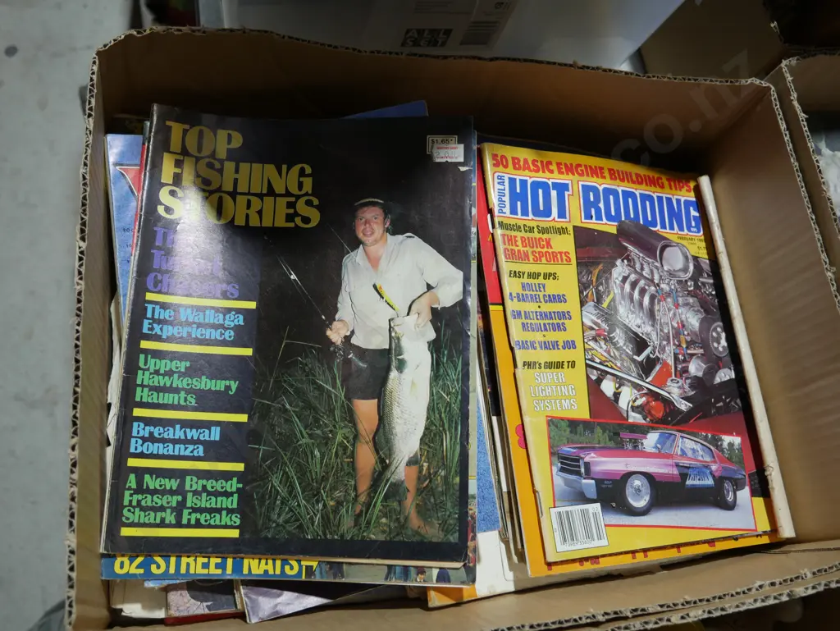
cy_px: 316
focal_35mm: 34
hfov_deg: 53.9
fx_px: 825
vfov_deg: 41.8
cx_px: 420
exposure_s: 1/60
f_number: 4
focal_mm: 17
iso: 200
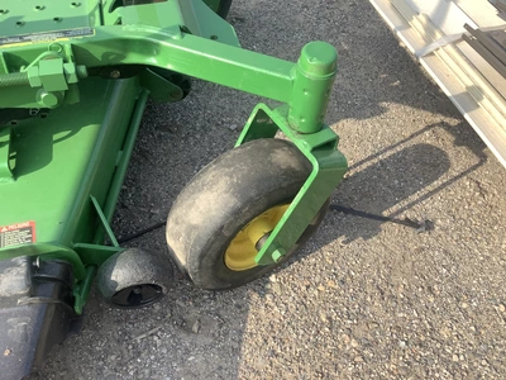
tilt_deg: -50.5
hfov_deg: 58.4
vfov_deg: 45.4
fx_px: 453
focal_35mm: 31
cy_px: 190
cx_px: 253
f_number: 2.4
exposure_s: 1/436
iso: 25
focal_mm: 3.3
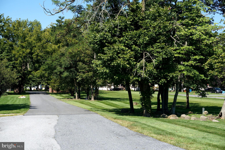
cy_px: 75
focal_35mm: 60
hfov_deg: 33.4
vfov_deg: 22.6
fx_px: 375
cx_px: 112
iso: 100
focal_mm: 40
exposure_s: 1/160
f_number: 8
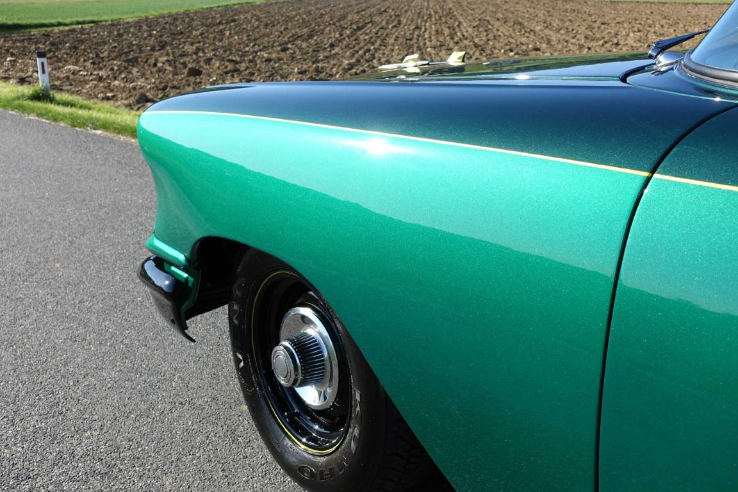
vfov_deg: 37.9
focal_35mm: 35
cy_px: 246
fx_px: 717
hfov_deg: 54.4
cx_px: 369
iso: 125
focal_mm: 12.99
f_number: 4
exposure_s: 1/640
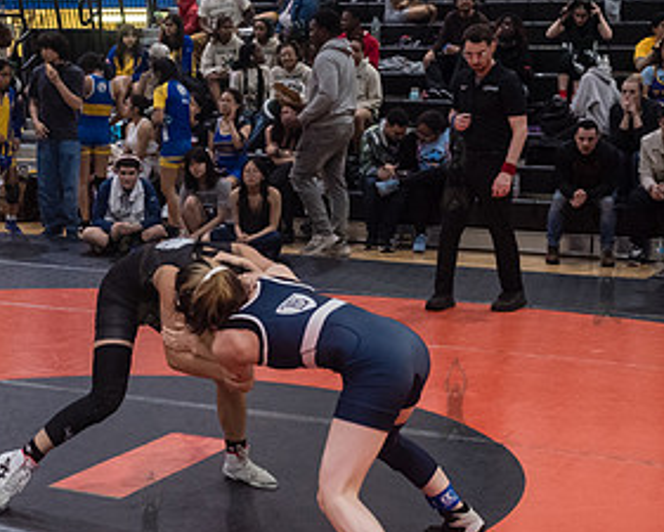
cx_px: 205
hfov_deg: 24.6
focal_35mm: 77
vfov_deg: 19.9
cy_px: 307
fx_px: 1514
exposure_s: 1/400
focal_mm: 35
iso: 5000
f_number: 3.2
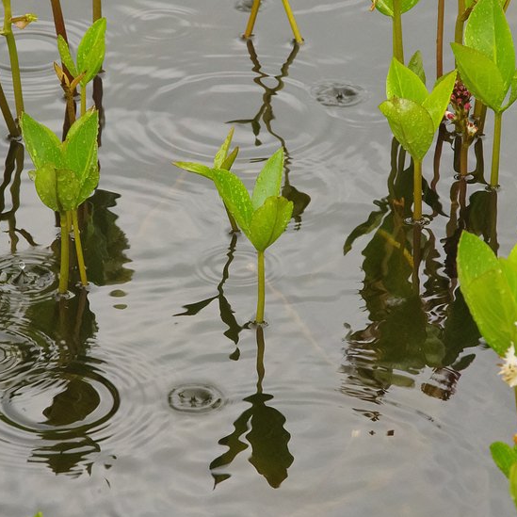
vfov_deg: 8.4
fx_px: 3532
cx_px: 86
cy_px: 306
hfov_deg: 8.4
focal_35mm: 209
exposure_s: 1/200
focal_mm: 88
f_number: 9
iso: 1600
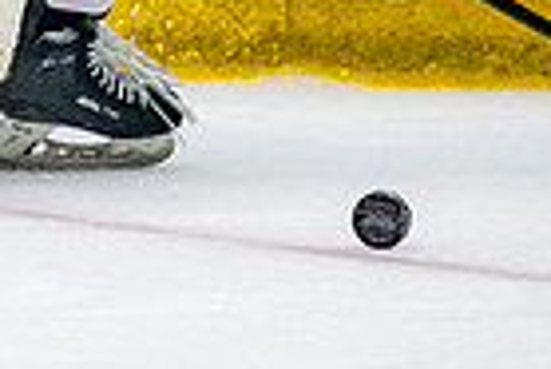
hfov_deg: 1.8
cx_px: -133
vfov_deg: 1.2
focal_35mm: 1140
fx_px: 17466
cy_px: -533
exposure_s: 1/640
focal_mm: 185
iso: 2000
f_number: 3.2
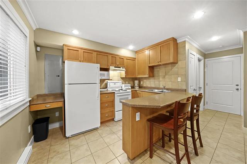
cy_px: 82
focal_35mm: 12
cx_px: 124
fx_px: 82
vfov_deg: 89.9
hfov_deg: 112.6
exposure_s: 1/5
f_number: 11
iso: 6400
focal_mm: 12
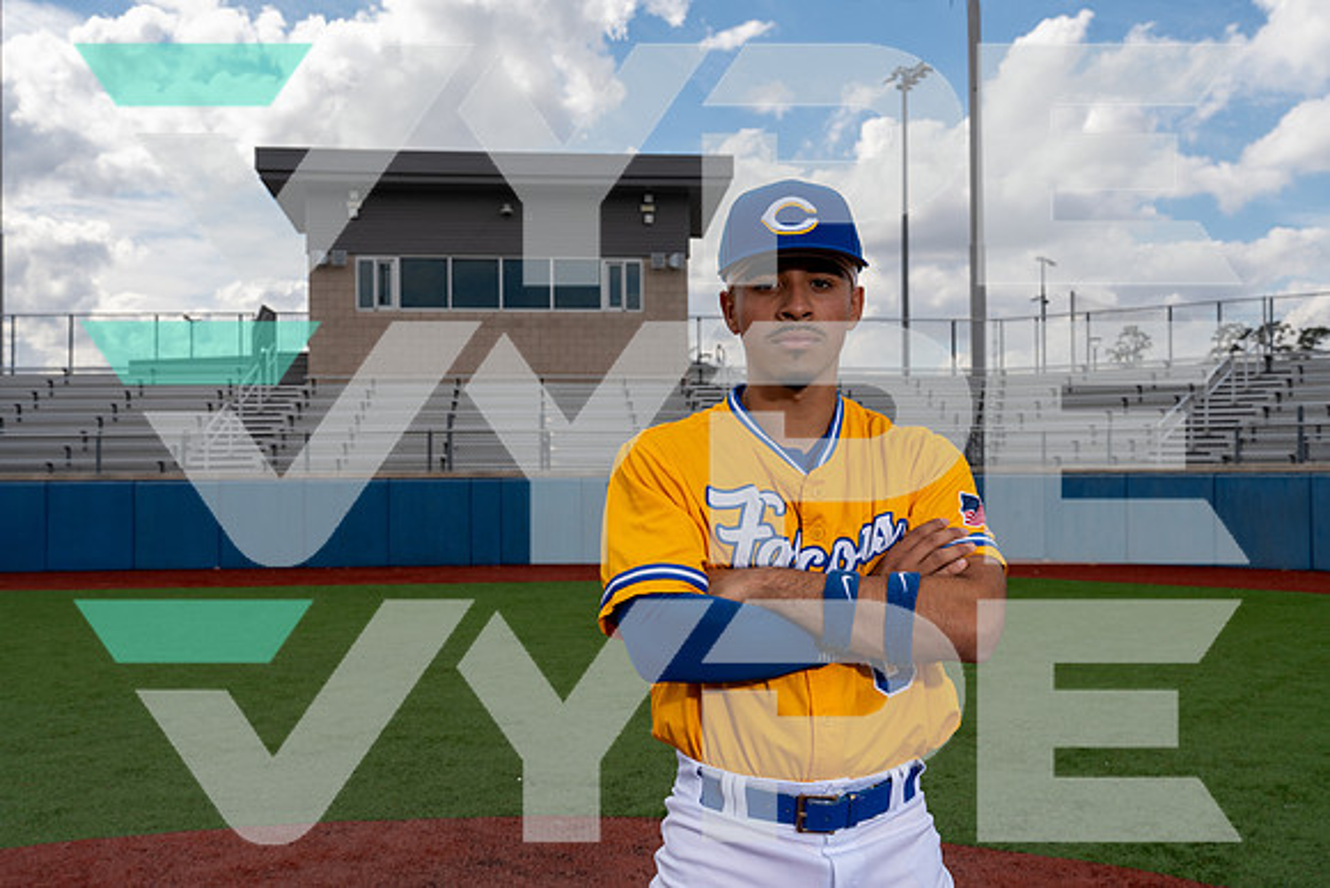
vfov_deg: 38.9
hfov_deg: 55.8
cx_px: 665
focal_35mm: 34
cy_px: 444
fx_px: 1256
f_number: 8
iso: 100
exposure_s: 1/250
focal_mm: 34
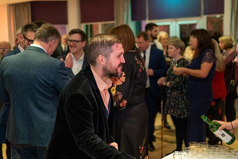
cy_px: 80
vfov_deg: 26.0
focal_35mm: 52
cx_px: 119
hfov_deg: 38.2
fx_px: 344
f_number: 1.8
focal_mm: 35
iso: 1250
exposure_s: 1/80
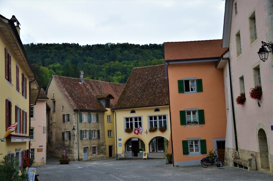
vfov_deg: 31.8
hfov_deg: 46.5
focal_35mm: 42
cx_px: 136
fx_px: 318
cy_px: 90
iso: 320
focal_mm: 28
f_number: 4
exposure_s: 1/500
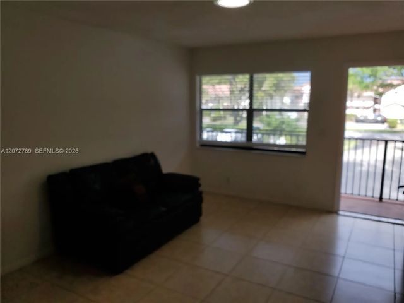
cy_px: 152
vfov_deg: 53.1
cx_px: 202
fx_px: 303
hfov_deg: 67.3
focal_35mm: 26
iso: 50
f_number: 2.4
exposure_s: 1/385
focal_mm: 4.3
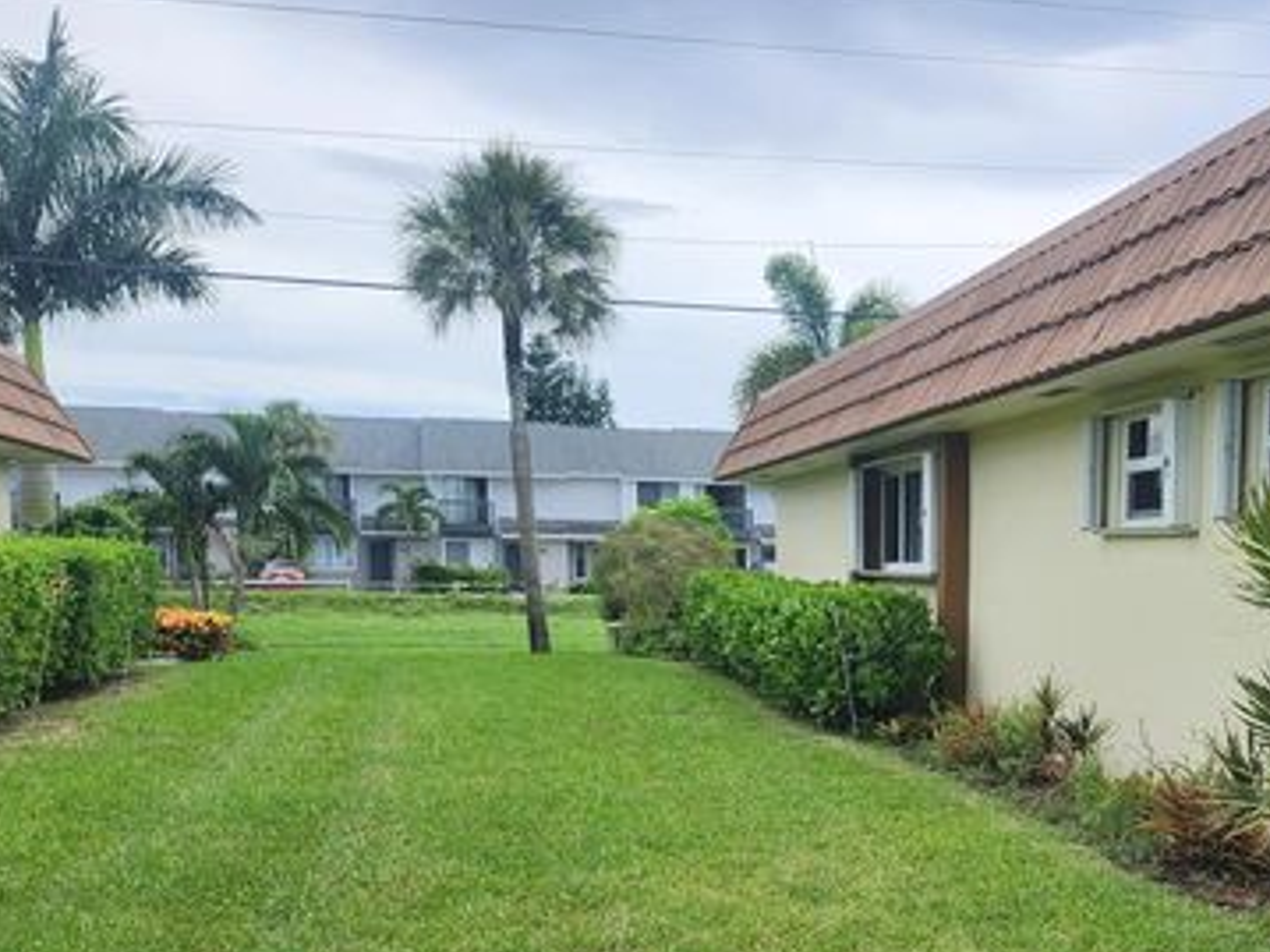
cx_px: 983
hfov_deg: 44.0
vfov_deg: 34.4
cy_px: 718
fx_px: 1504
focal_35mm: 41
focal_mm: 5.54
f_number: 1.8
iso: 25
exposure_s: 1/1064
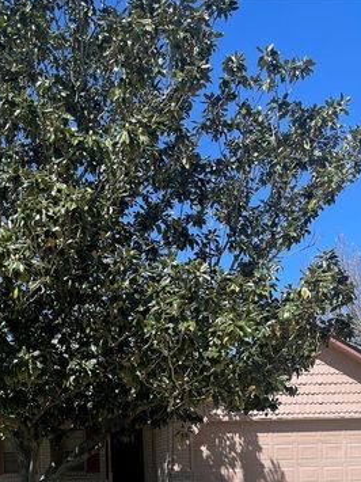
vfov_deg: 37.4
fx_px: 654
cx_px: 96
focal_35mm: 47
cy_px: 447
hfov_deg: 30.4
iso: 32
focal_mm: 5.1
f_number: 1.6
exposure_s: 1/2786
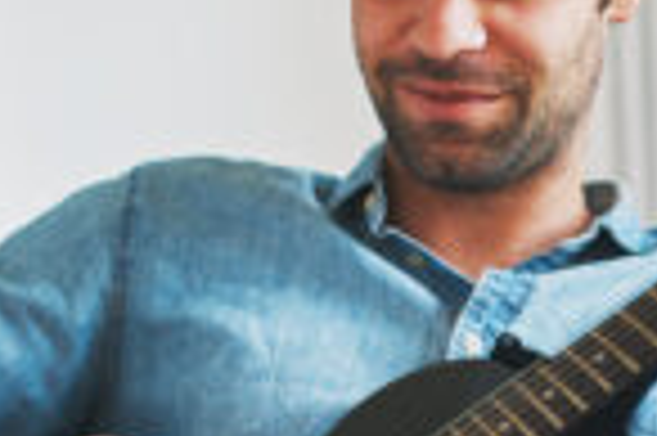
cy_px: 357
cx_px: 565
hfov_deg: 15.2
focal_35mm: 134
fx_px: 2443
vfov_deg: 10.2
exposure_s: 1/250
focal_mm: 35
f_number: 1.6
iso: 100
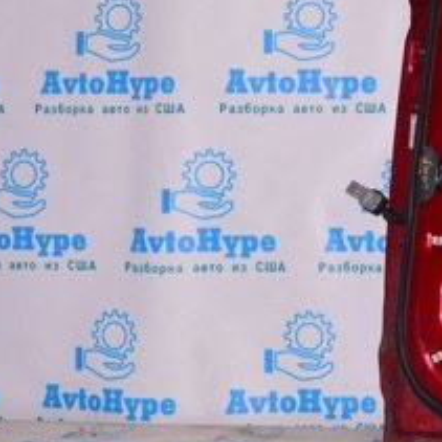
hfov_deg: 18.9
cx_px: 582
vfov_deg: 20.1
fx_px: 1228
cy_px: 72
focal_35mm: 85
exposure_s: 1/160
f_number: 8
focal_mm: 22
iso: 1600
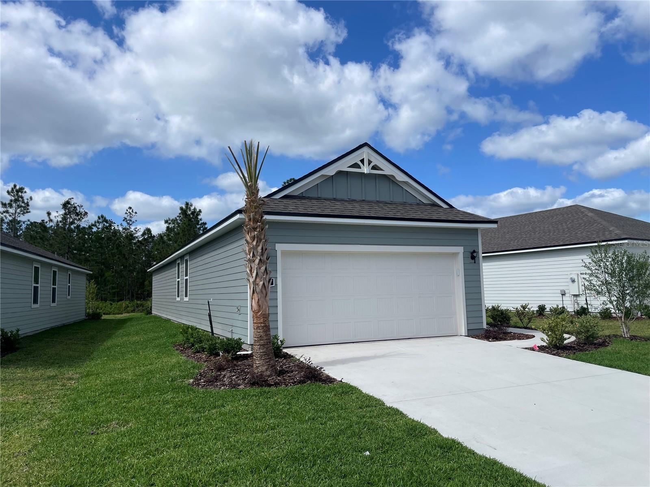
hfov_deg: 67.3
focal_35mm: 26
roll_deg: +1.4
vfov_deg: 53.1
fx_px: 488
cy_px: 244
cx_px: 325
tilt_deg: +4.8
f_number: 1.6
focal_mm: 4.2
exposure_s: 1/5051
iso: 32
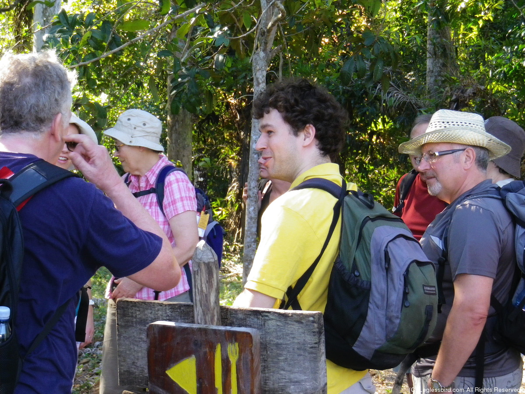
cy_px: 197
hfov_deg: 23.0
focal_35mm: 85
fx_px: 1289
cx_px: 262
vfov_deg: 17.4
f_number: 5.2
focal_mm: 14.9
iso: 250
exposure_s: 1/80
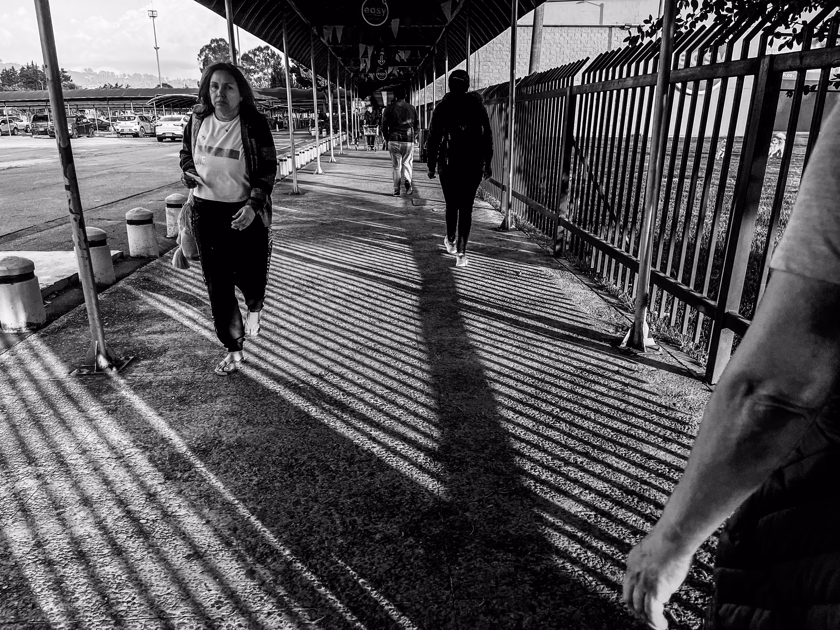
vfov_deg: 53.1
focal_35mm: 26
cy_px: 315
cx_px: 420
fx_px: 631
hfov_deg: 67.3
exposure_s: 1/640
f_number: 1.6
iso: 50
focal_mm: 5.1
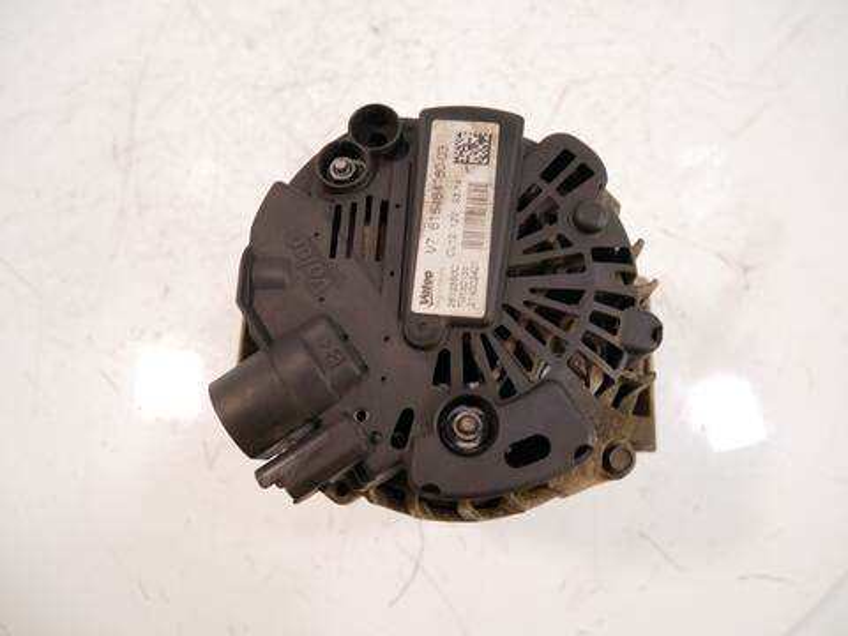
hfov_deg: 71.6
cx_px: 424
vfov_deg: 56.8
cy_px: 318
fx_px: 588
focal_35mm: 24
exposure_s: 1/60
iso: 640
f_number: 3.5
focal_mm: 12
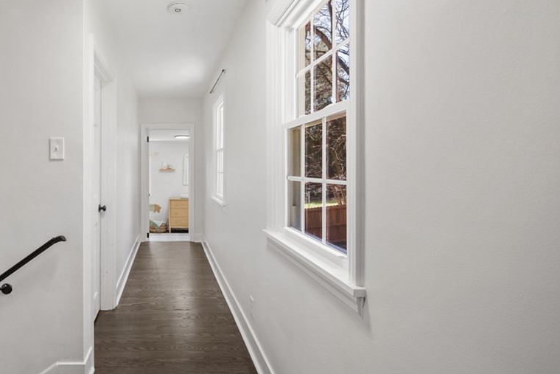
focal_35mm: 20
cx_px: 169
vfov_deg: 61.8
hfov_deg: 80.0
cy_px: 170
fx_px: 311
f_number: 8
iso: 400
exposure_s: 1/1.67
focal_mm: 14
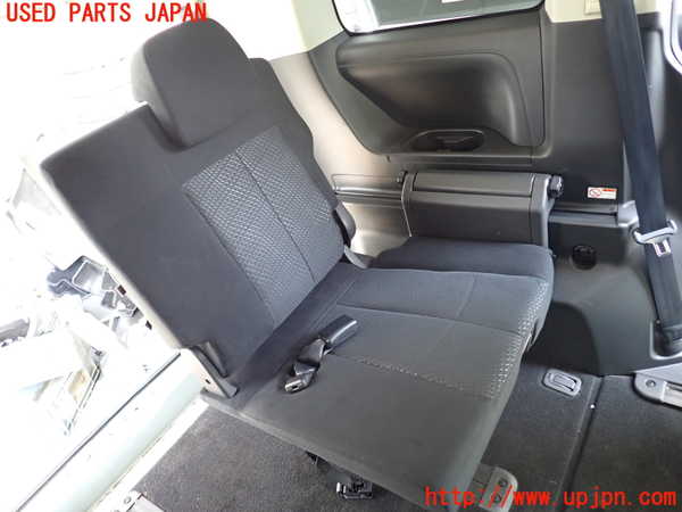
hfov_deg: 69.4
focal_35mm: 25
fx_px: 493
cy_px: 256
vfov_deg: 54.9
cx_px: 341
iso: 320
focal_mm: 4.5
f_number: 2
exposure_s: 1/40
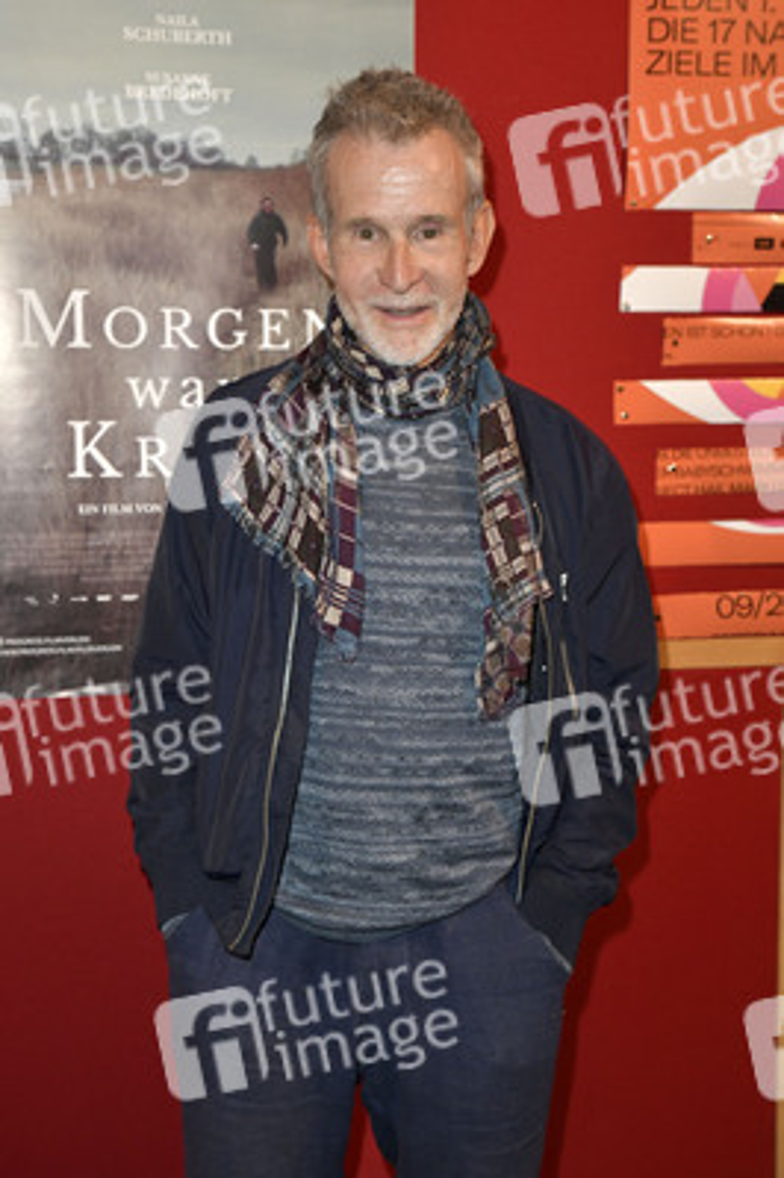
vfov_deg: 41.1
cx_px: 392
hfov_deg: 28.0
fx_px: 1571
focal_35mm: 48
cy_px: 589
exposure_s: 1/250
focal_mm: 48
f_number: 5.6
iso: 2000
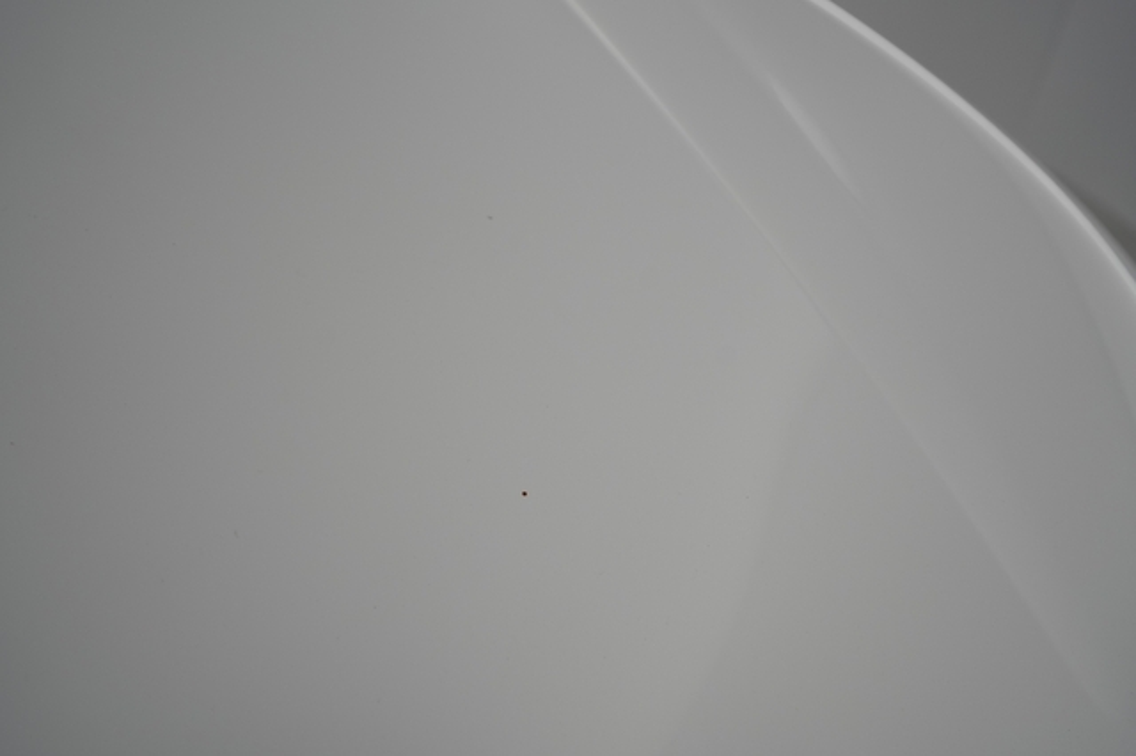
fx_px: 820
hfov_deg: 69.4
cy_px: 378
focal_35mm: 26
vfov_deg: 49.5
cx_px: 568
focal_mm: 26
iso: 500
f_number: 4.5
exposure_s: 1/100
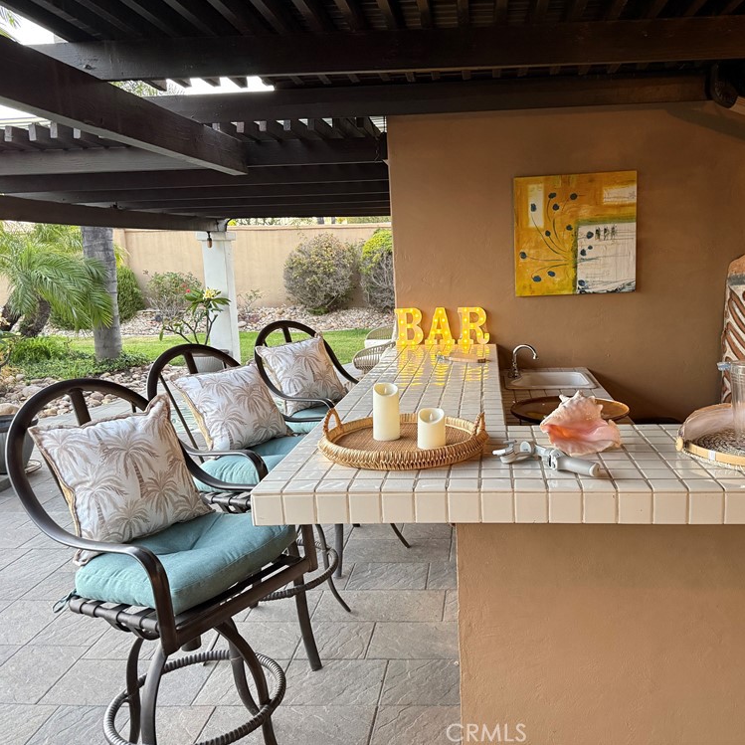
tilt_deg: -8.7
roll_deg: +1.3
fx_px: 706
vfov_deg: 55.6
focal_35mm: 29
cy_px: 365
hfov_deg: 55.2
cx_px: 445
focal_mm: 6.76
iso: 400
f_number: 1.78
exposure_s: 1/60
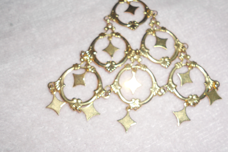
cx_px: 117
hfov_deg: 54.4
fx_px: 222
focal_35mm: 35
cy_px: 75
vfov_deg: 37.9
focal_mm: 5.8
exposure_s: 1/25
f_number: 8.8
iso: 80
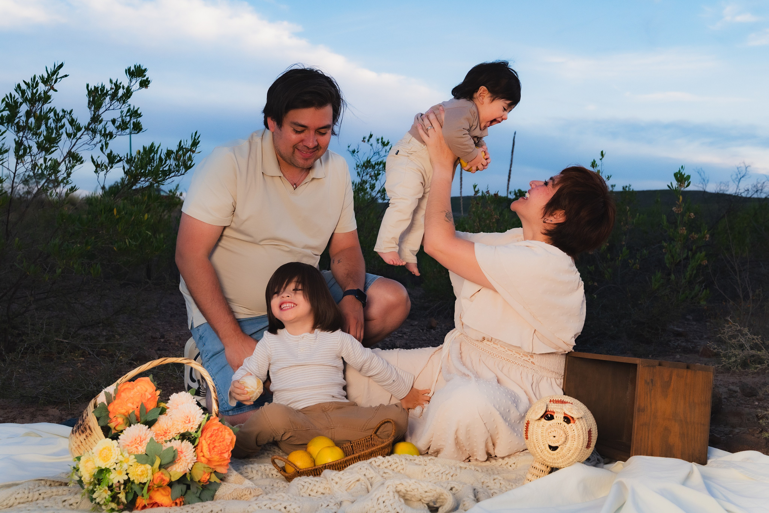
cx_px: 382
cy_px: 227
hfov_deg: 51.0
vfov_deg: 35.3
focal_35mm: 38
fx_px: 806
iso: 800
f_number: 5.6
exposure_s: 1/250
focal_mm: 29.5
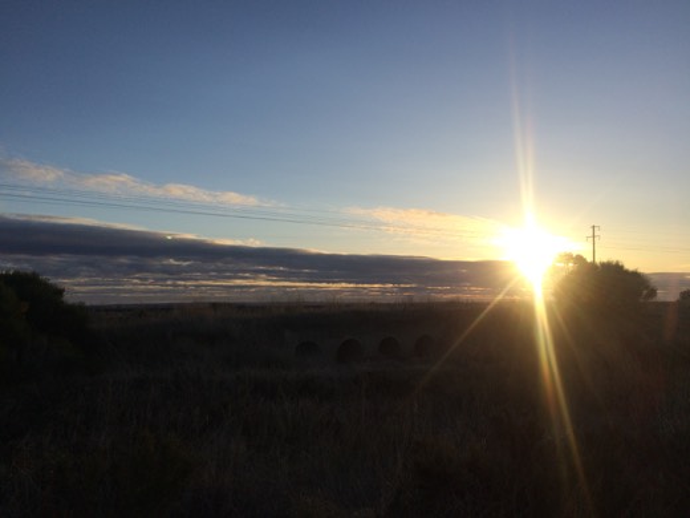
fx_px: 578
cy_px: 259
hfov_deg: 61.7
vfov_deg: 48.2
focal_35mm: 29
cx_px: 345
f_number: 2.2
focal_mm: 4.15
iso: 32
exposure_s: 1/2564
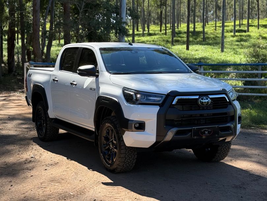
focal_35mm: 48
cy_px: 100
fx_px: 370
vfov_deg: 30.3
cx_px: 134
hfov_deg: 39.6
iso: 64
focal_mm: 6.76
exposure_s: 1/1608
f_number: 1.78
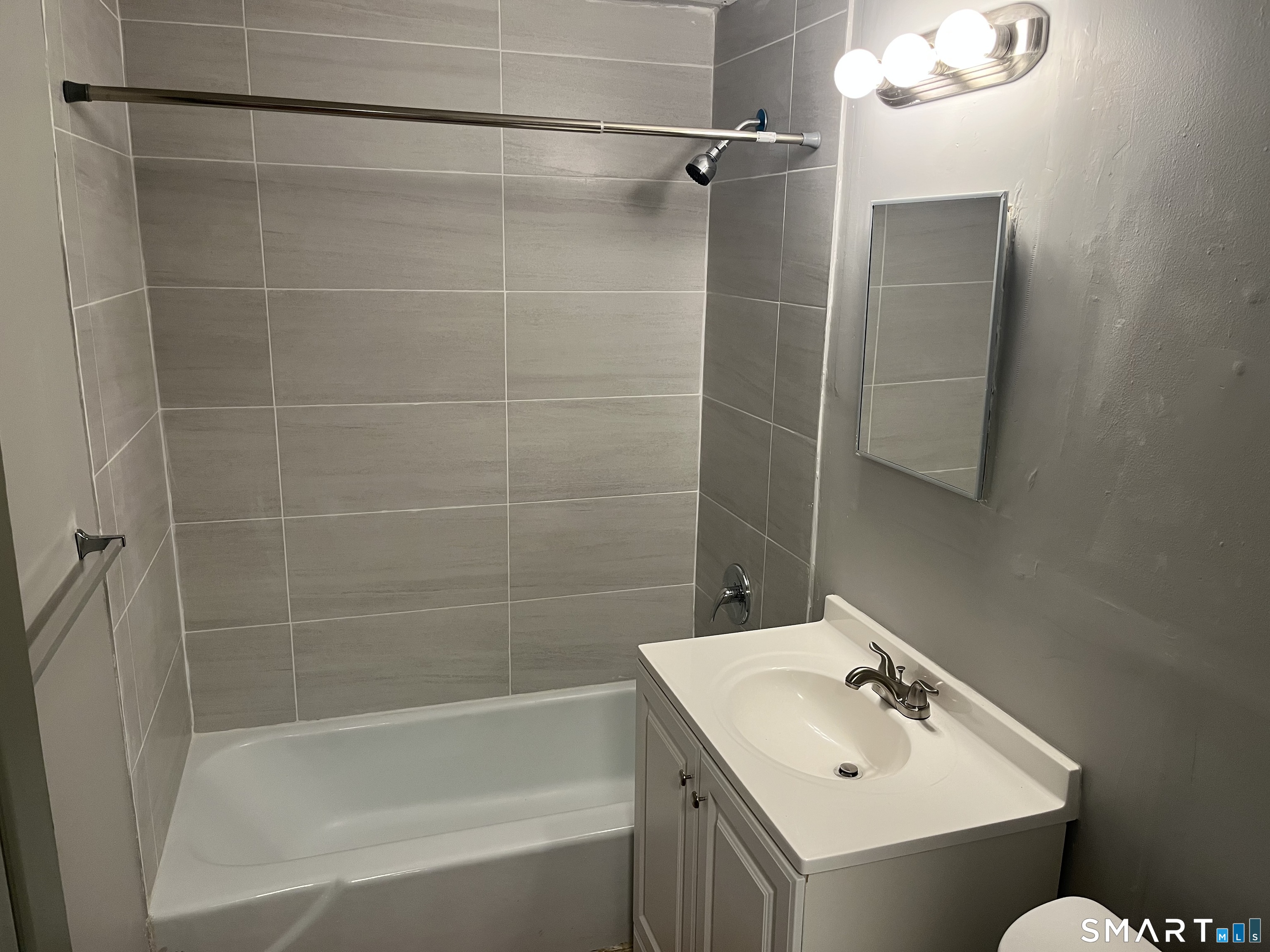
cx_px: 635
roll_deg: -0.9
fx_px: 954
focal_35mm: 26
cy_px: 476
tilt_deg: -16.4
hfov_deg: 67.3
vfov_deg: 53.1
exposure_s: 1/60
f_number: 1.6
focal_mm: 5.1
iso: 125
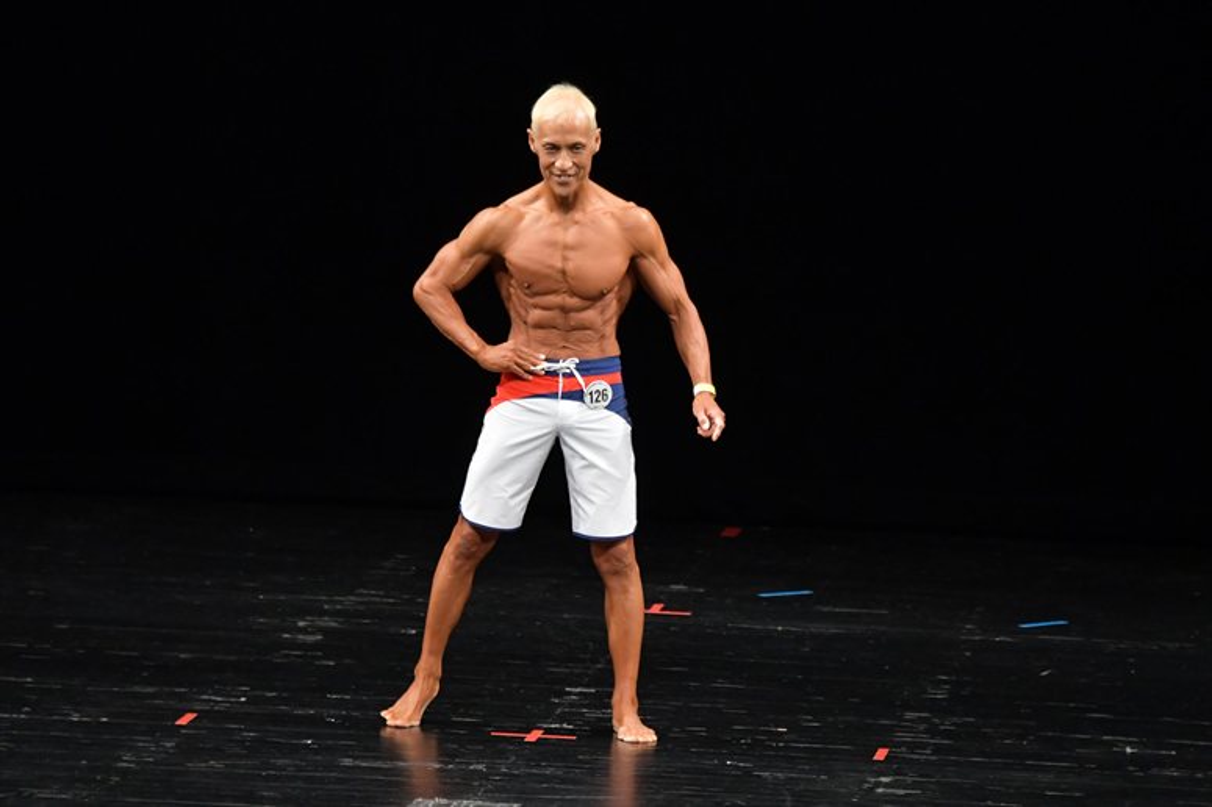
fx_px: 9086
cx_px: 606
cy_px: 404
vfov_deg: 5.1
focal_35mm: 270
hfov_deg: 7.6
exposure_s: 1/400
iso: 3200
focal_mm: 180
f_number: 5.6
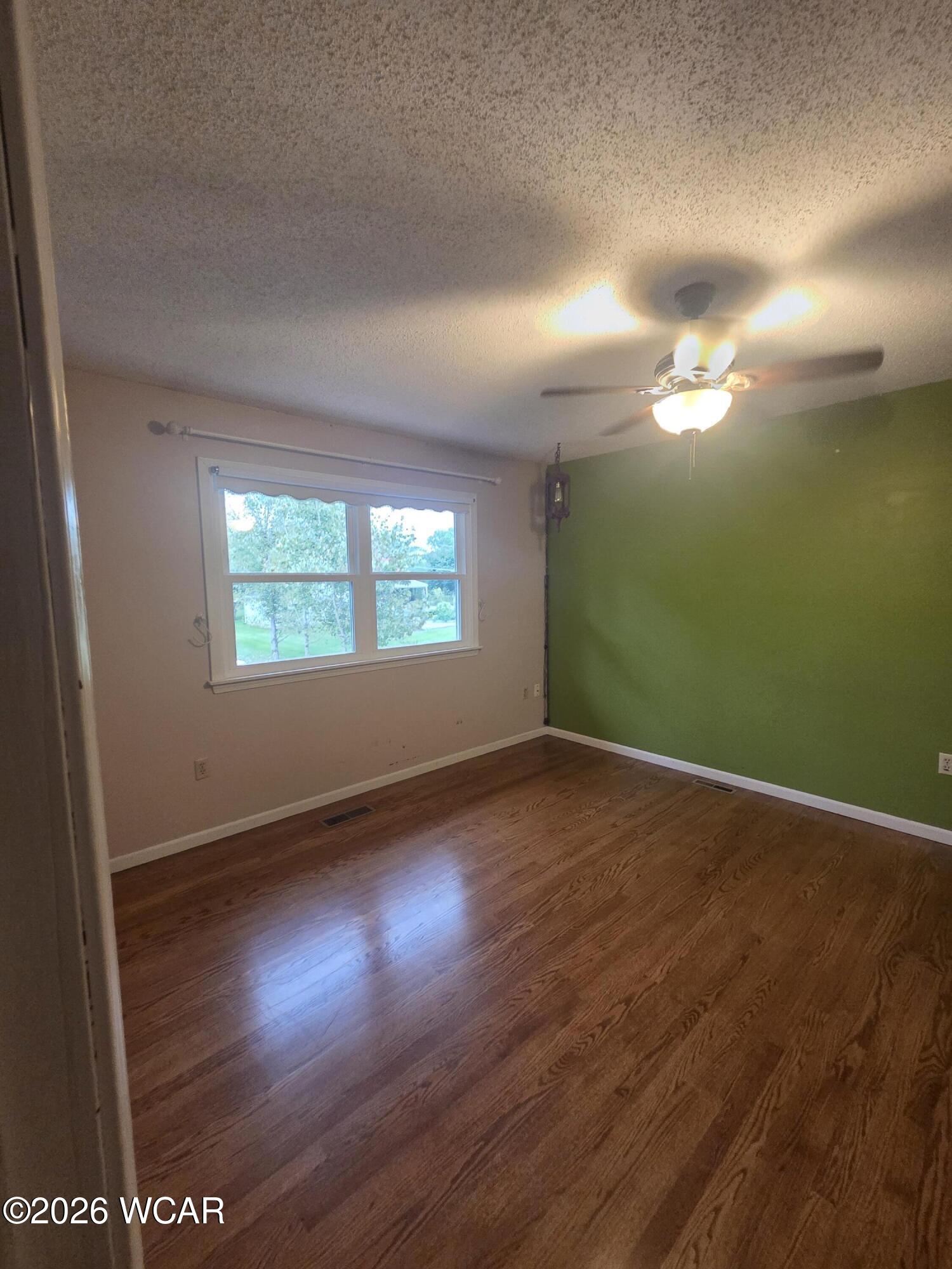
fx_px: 477
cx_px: 476
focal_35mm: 13
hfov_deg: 89.9
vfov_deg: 106.2
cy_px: 634
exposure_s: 1/60
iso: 500
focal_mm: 2.2
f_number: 2.2
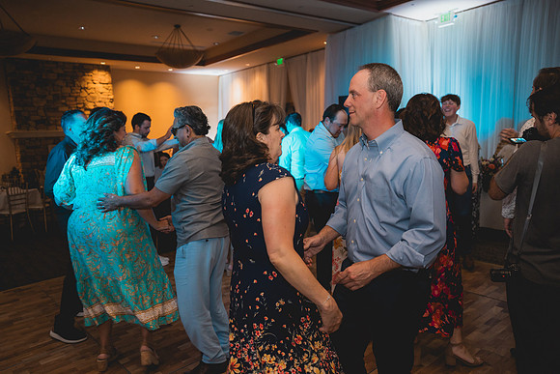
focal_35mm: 28
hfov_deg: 65.5
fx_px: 436
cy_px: 187
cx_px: 280
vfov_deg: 46.4
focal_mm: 28
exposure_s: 1/80
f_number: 2.8
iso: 2500
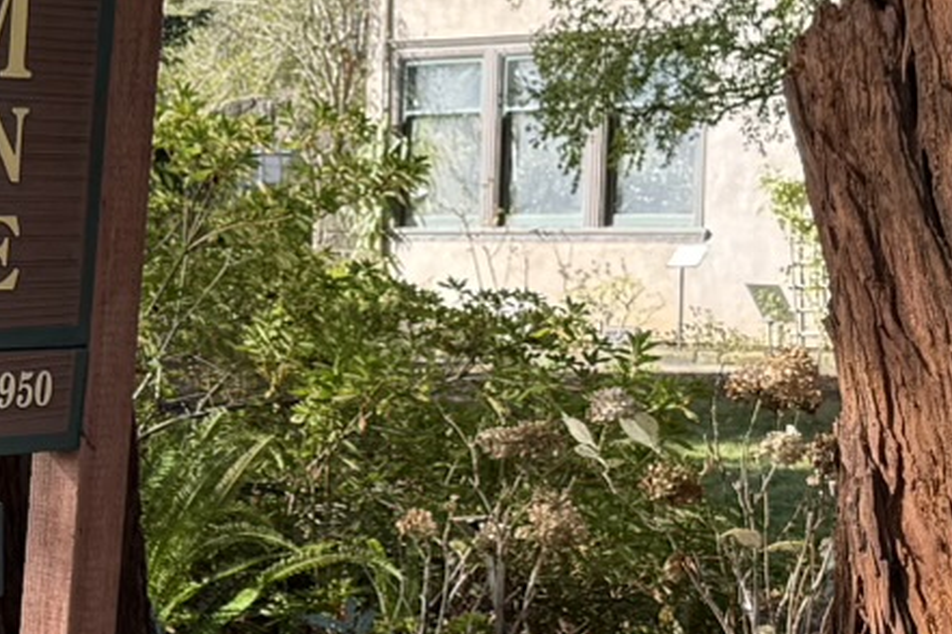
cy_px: 425
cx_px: -162
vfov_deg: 11.8
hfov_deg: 16.9
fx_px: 3067
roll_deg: -0.3
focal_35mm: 116
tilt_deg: -3.3
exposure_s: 1/555
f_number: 1.78
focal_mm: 6.76
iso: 80
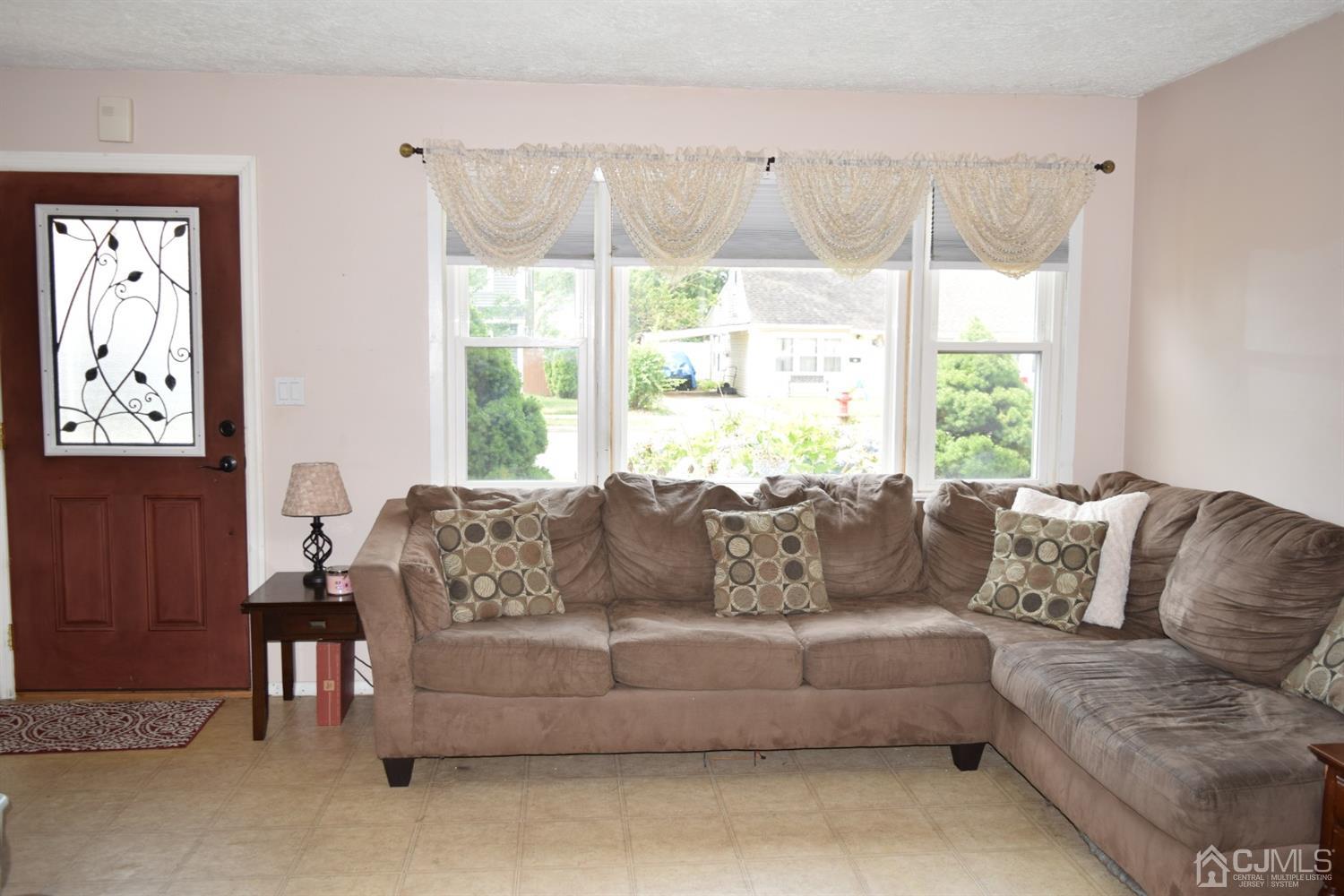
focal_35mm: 30
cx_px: 672
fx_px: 1120
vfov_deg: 43.6
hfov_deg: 61.9
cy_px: 448
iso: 100
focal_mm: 20
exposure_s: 1/60
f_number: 3.5
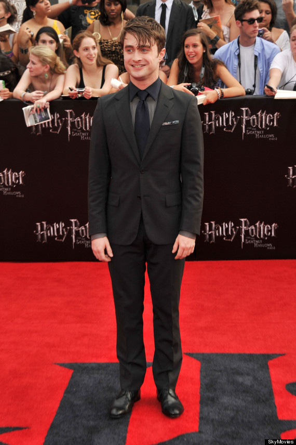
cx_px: 148
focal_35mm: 68
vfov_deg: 29.7
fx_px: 839
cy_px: 222
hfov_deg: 20.0
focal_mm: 68
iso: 250
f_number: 7.1
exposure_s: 1/250
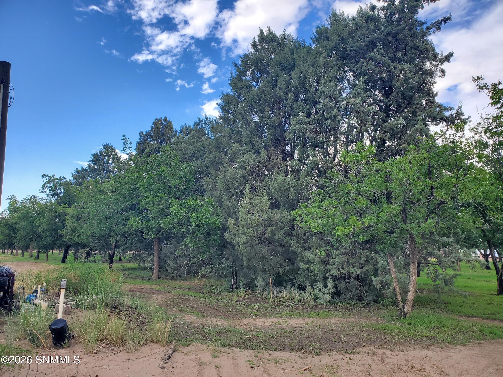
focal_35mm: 26
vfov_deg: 53.1
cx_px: 252
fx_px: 378
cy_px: 188
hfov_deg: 67.3
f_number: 2.4
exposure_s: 1/615
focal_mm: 4.3
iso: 50
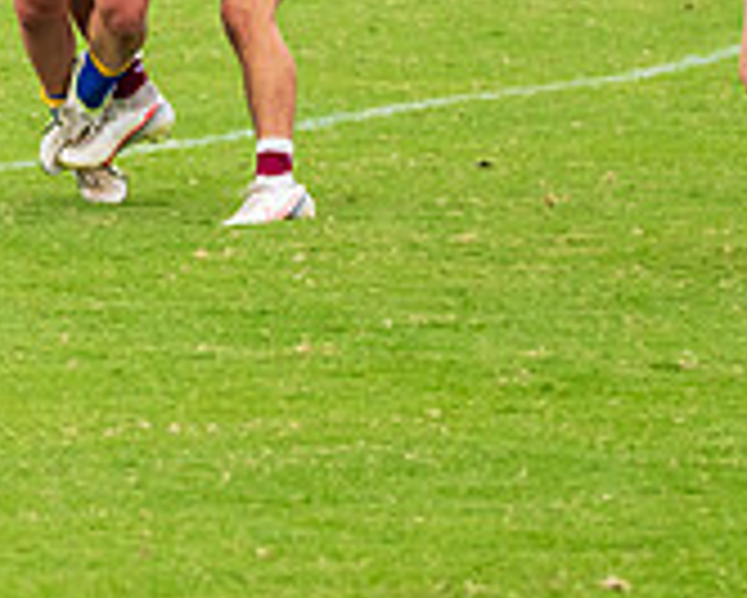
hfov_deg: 3.8
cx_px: -247
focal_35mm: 506
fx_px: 11193
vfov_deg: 3.1
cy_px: -158
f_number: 5.6
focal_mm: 150
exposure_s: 1/1250
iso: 1000
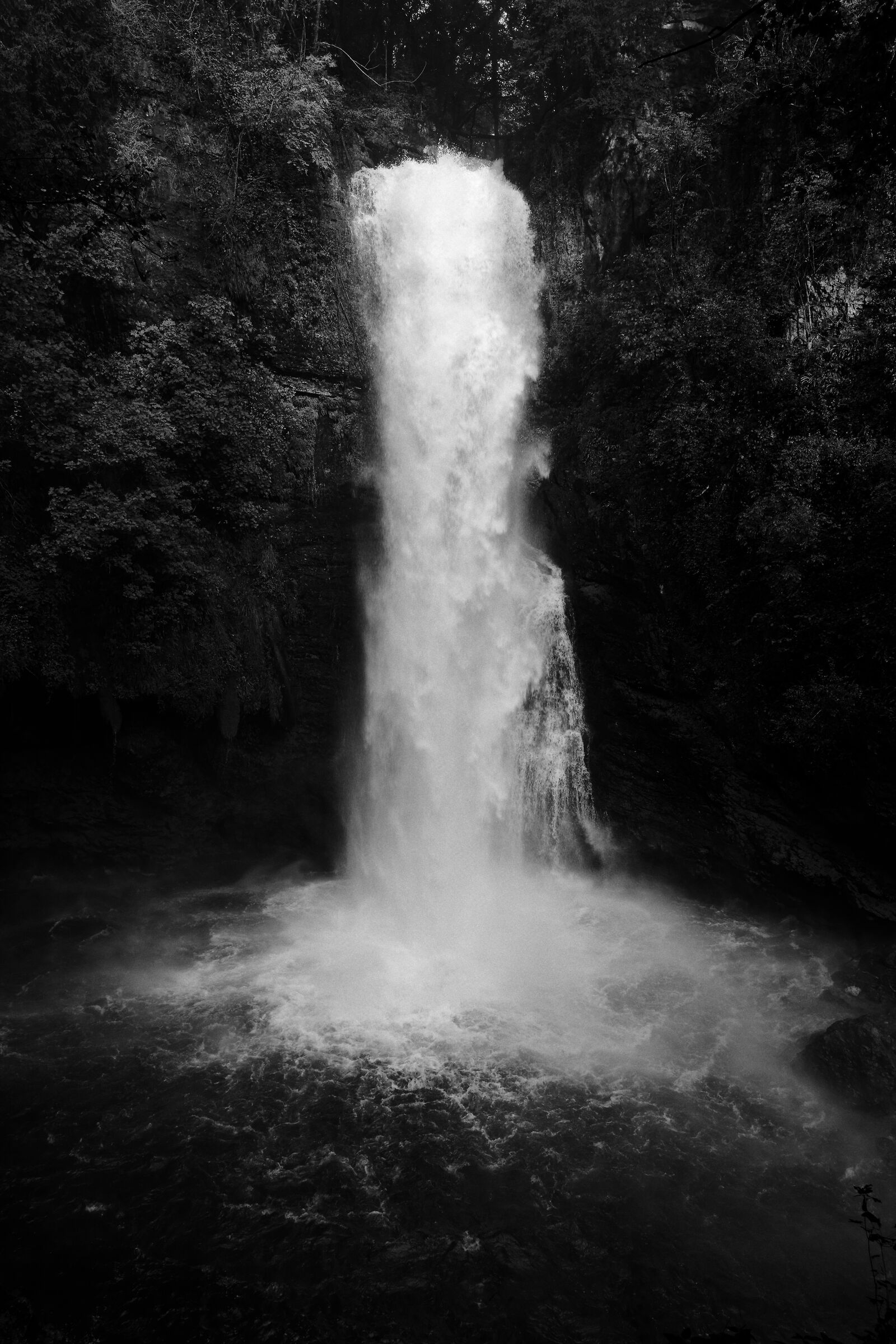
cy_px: 672
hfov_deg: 53.1
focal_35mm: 24
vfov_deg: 73.7
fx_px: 896
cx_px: 448
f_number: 8
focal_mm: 16
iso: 125
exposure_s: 1/125
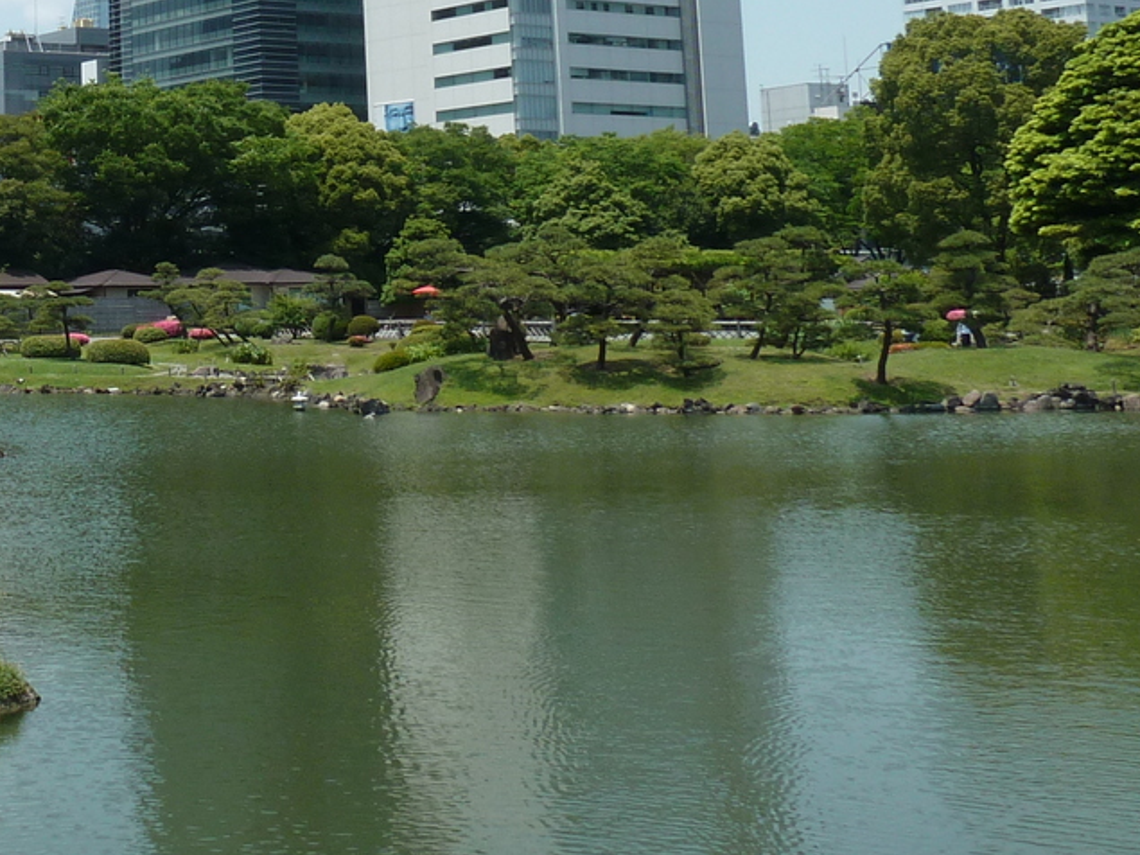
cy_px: 20
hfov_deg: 27.9
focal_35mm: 63
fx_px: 2074
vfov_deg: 22.5
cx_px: -129
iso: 80
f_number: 4.5
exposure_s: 1/400
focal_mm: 4.1
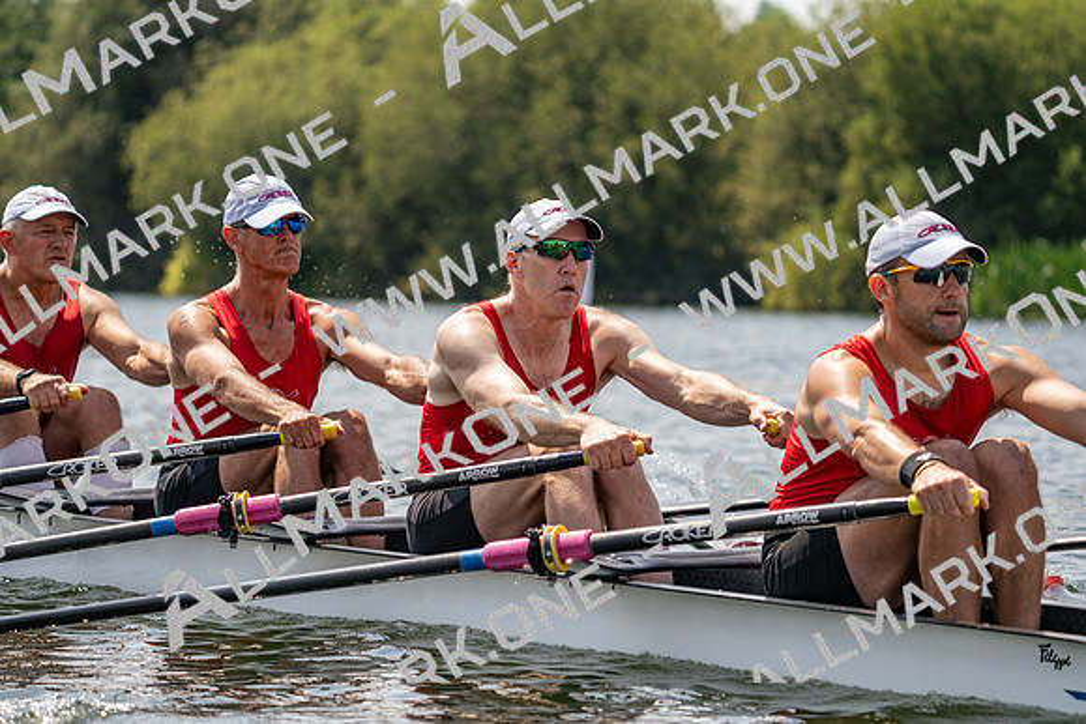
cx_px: 543
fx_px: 6034
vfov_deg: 6.9
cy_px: 362
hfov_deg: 10.3
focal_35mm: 200
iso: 200
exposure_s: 1/1600
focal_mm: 200
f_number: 5.6
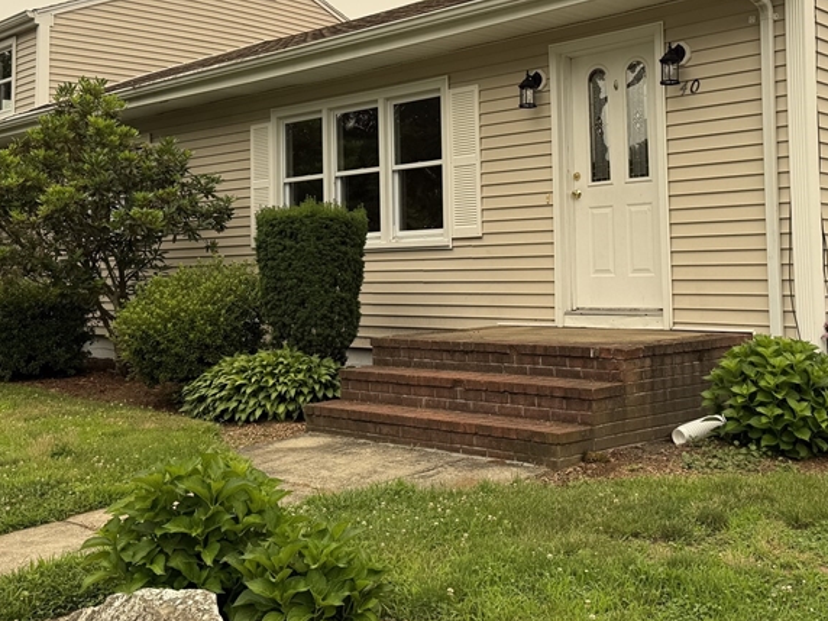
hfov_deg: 43.7
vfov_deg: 33.2
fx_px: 1029
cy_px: 194
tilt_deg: +4.0
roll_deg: +0.6
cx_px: 483
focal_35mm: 43
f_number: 1.78
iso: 80
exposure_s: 1/1585
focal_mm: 6.76
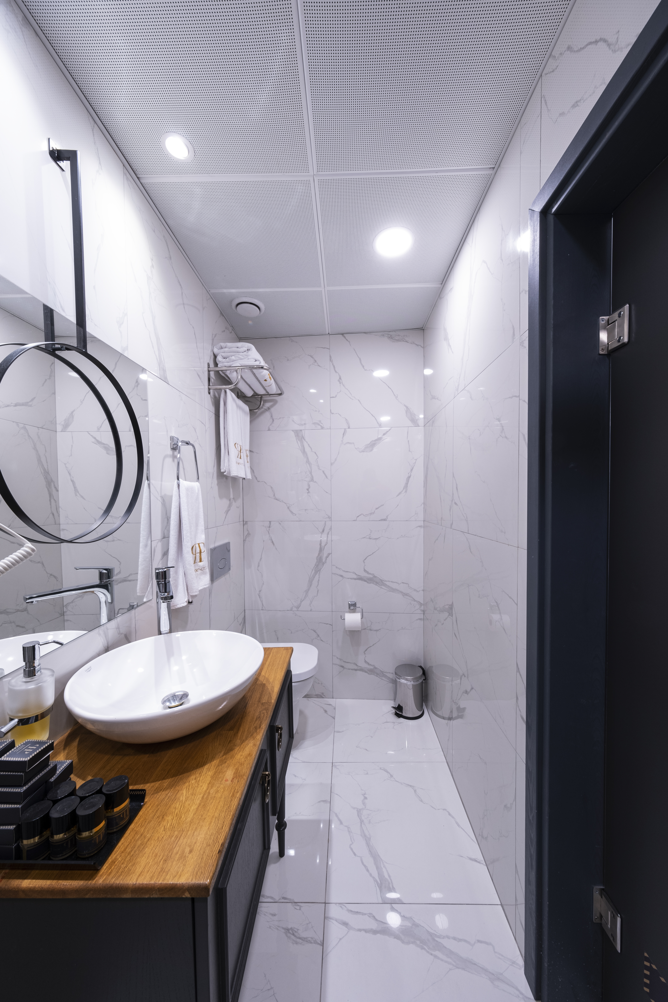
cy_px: 501
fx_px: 334
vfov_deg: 112.6
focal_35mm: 12
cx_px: 334
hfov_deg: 90.0
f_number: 8
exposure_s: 1/2.5
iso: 160
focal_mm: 8
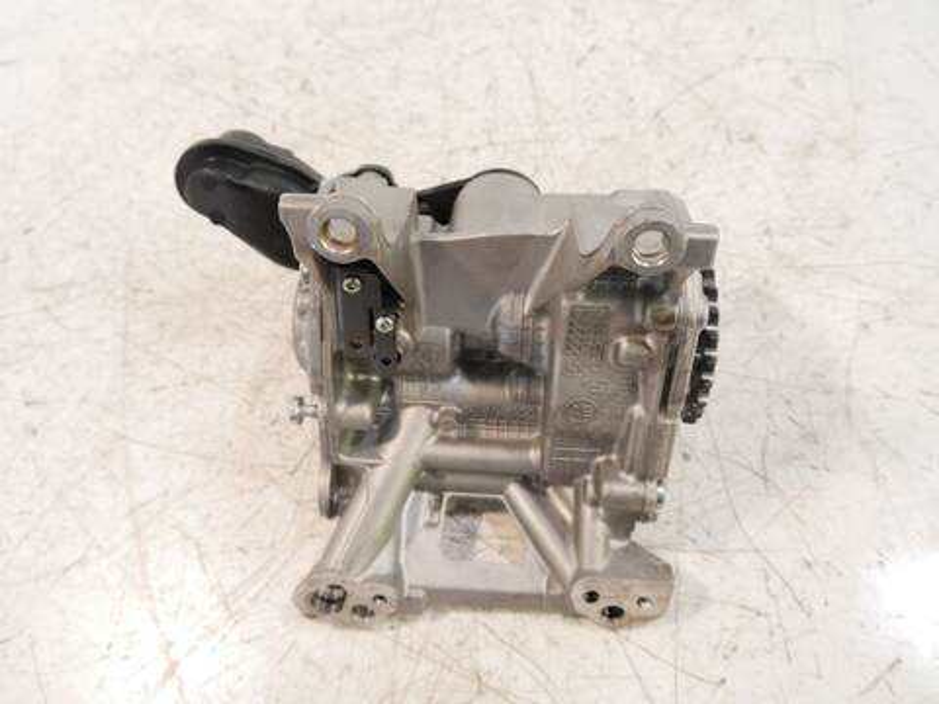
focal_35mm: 30
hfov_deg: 60.0
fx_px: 814
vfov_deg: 46.8
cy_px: 352
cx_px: 470
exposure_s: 1/60
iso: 800
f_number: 3.5
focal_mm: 15
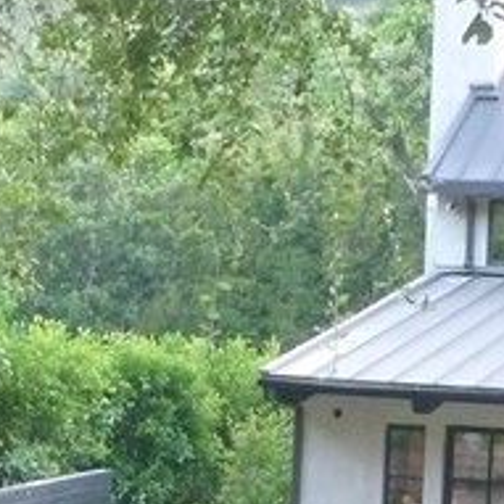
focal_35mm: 133
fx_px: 2191
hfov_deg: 13.0
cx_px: 84
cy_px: 604
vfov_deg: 12.8
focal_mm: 5
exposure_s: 1/60
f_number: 3.3
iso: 400
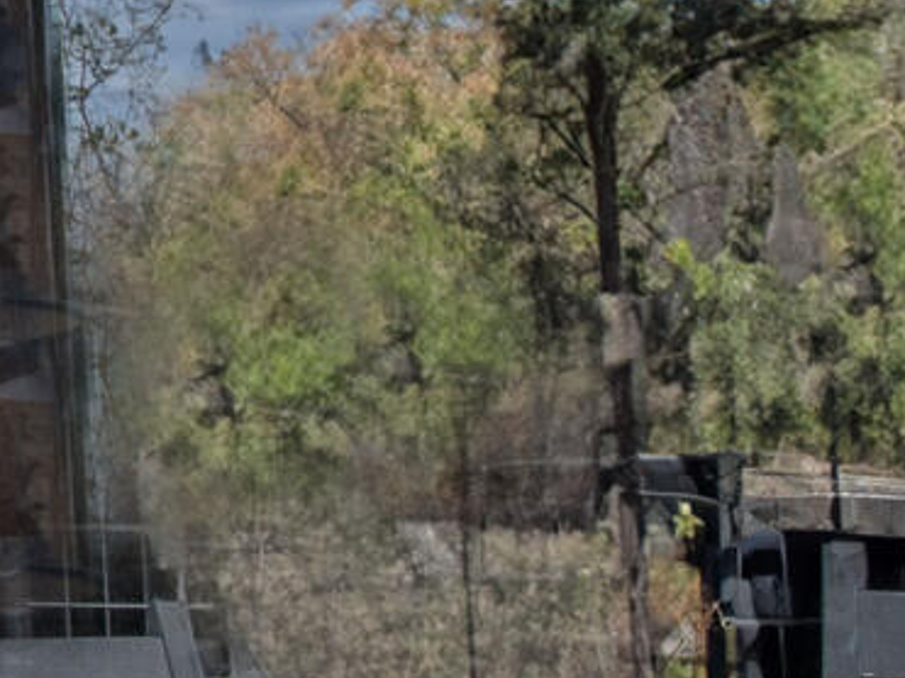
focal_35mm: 311
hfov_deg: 5.6
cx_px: -2493
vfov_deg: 4.7
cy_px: -461
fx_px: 8128
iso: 200
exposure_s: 1/500
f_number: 11
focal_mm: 40
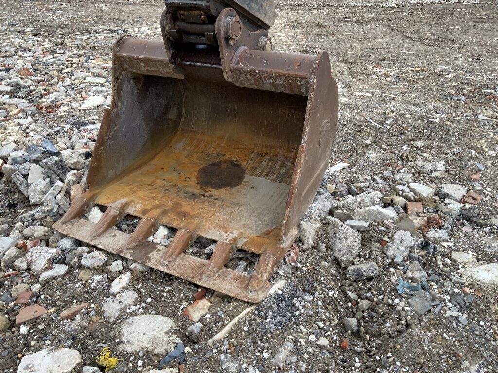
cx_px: 249
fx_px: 417
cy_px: 186
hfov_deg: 61.7
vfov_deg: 48.2
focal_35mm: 29
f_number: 1.8
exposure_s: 1/305
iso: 16
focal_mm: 3
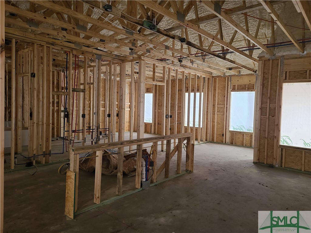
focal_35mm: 25
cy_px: 116
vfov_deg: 54.9
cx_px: 156
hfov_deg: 69.4
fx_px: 225
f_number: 1.8
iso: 160
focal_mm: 7
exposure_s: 1/40
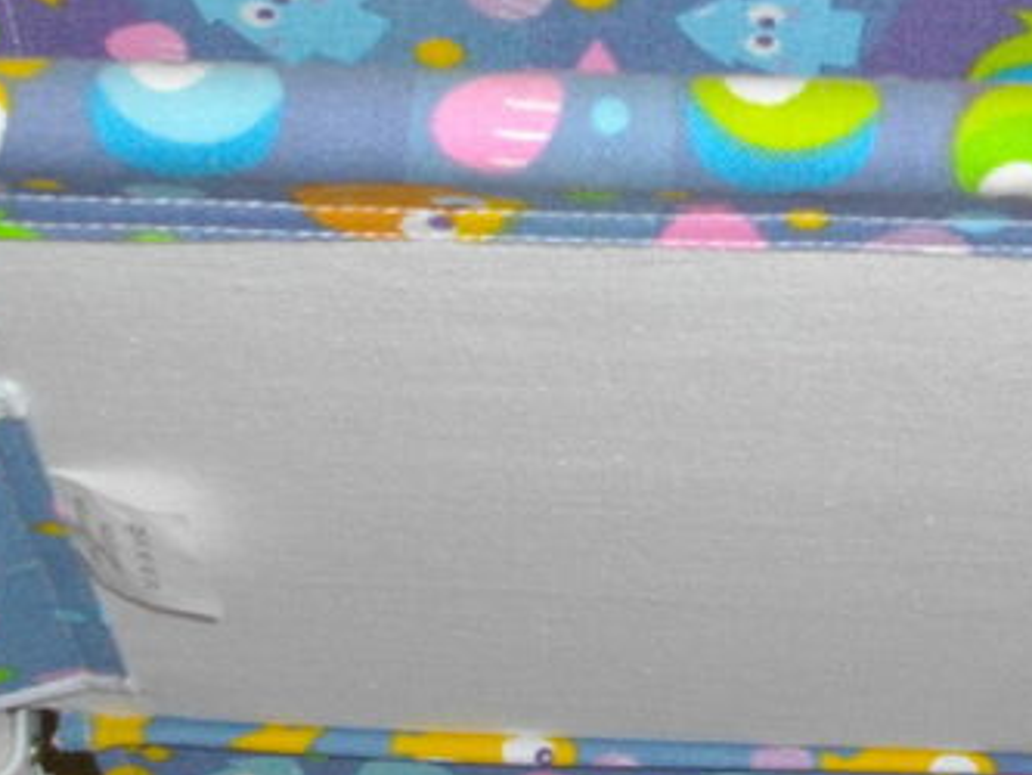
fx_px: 2863
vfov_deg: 15.4
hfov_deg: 20.4
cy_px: 313
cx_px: 663
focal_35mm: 96
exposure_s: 1/50
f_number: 2.9
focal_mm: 5.7
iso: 200
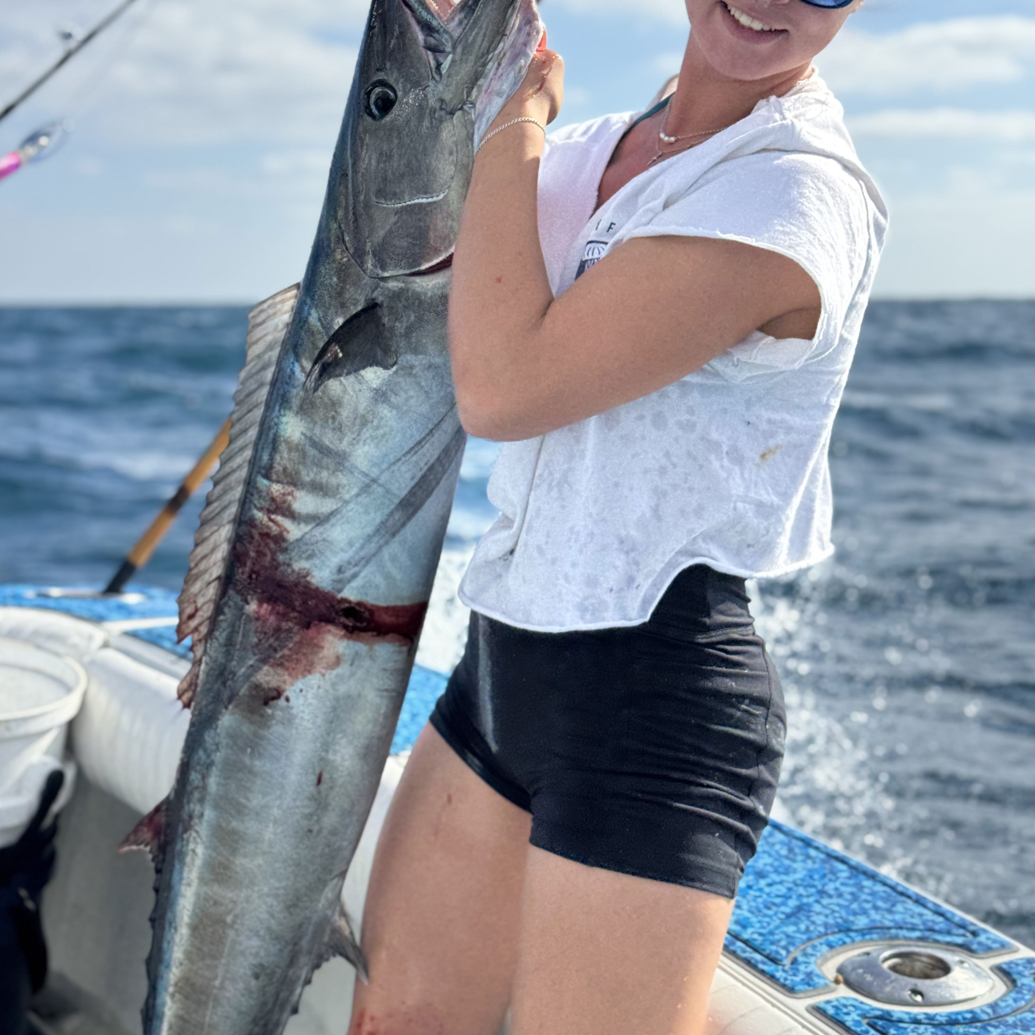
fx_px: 1928
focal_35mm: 57
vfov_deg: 29.9
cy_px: 376
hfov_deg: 30.0
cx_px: 517
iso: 64
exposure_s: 1/5376
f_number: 1.78
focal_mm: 6.76
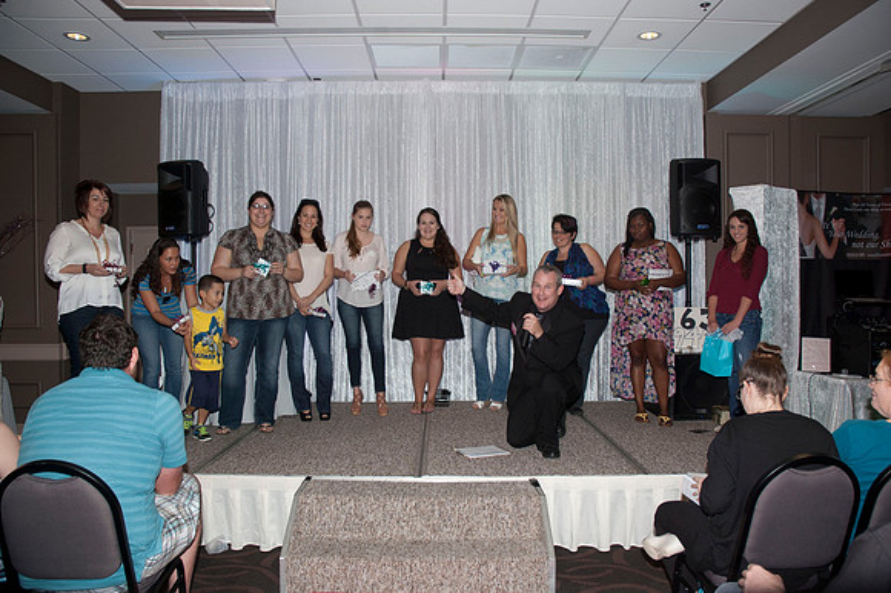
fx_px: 668
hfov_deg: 67.4
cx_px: 446
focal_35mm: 27
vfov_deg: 47.9
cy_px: 296
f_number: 5.6
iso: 400
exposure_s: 1/160
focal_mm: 18
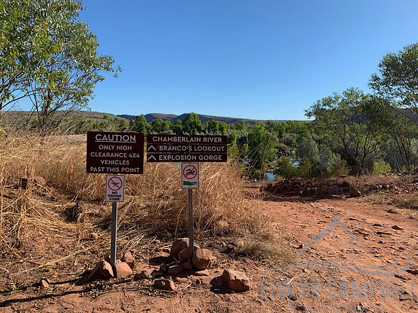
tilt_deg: -3.8
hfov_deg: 67.3
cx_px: 209
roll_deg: -0.5
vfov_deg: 53.1
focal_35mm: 26
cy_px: 156
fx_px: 314
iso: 25
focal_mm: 4.25
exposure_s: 1/1880
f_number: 1.8
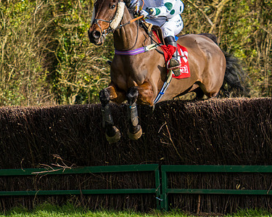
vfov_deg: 6.6
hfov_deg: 8.2
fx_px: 1873
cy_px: 100
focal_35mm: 233
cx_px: -102
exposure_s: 1/1250
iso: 200
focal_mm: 70
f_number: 4
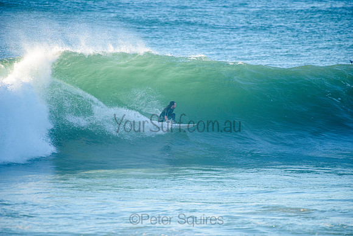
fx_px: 4905
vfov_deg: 2.8
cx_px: 176
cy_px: 118
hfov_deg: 4.1
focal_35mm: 500
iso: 450
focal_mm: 500
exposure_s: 1/1600
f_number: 5.6
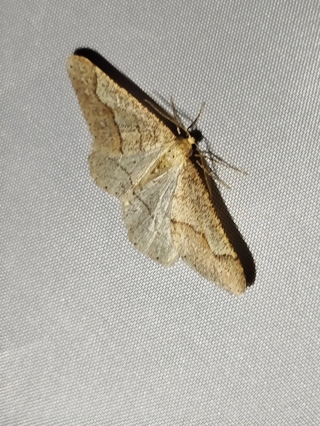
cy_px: 213
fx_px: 912
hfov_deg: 19.9
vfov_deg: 26.3
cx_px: 160
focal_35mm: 74
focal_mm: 5.31
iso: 100
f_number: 1.7
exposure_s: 1/50
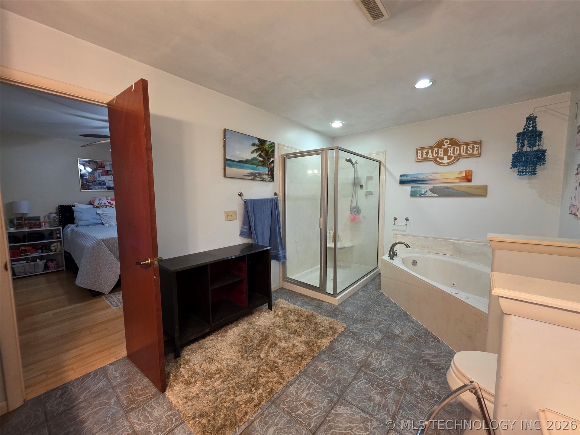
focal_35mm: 13
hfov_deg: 106.2
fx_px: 218
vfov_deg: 89.9
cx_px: 290
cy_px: 218
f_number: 1.9
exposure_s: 1/60
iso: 250
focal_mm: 2.2
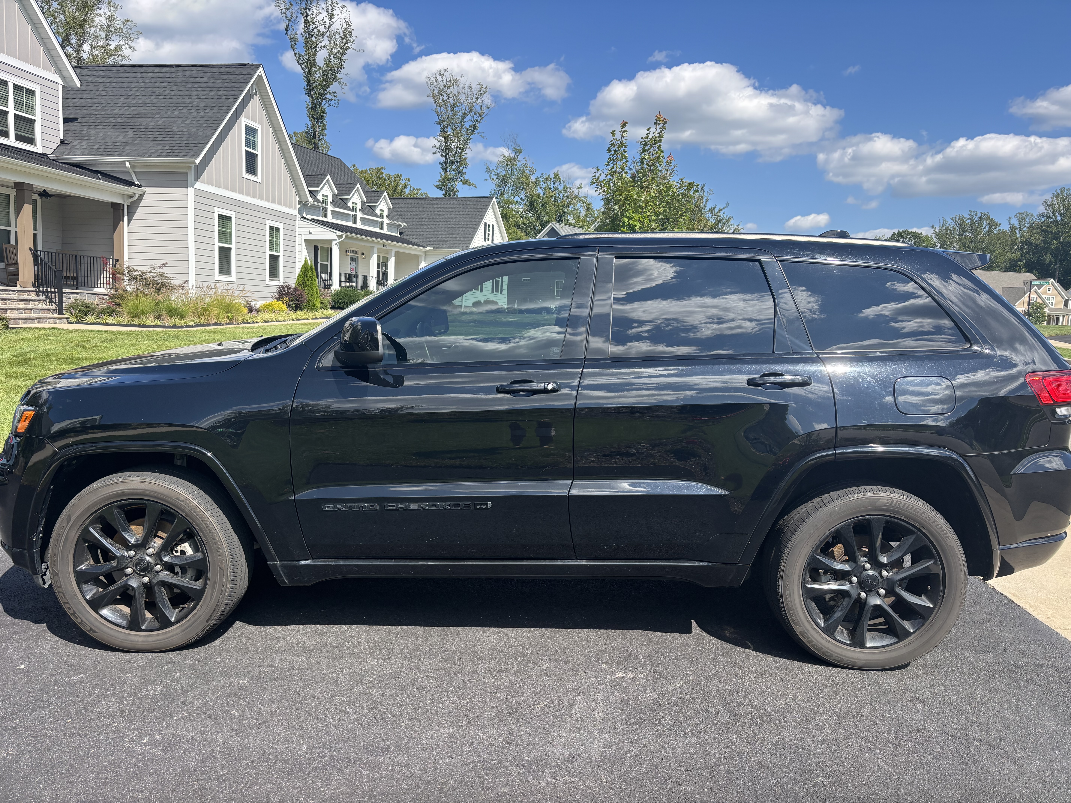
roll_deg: -3.2
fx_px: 804
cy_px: 402
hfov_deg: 67.3
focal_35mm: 26
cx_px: 536
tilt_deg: -6.2
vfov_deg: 53.1
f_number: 1.6
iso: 50
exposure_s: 1/1751
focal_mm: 5.96
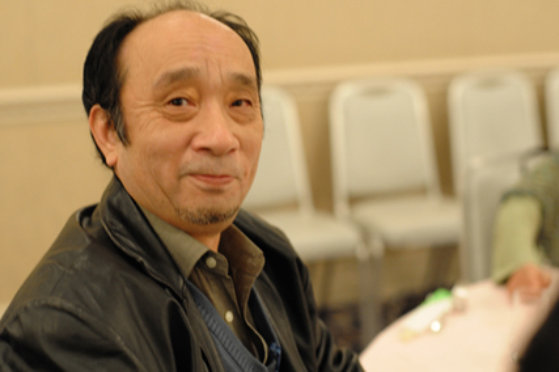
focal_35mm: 75
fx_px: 1164
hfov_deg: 27.0
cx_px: 230
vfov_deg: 18.1
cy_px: 166
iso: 1600
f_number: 2.8
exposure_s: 1/100
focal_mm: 50
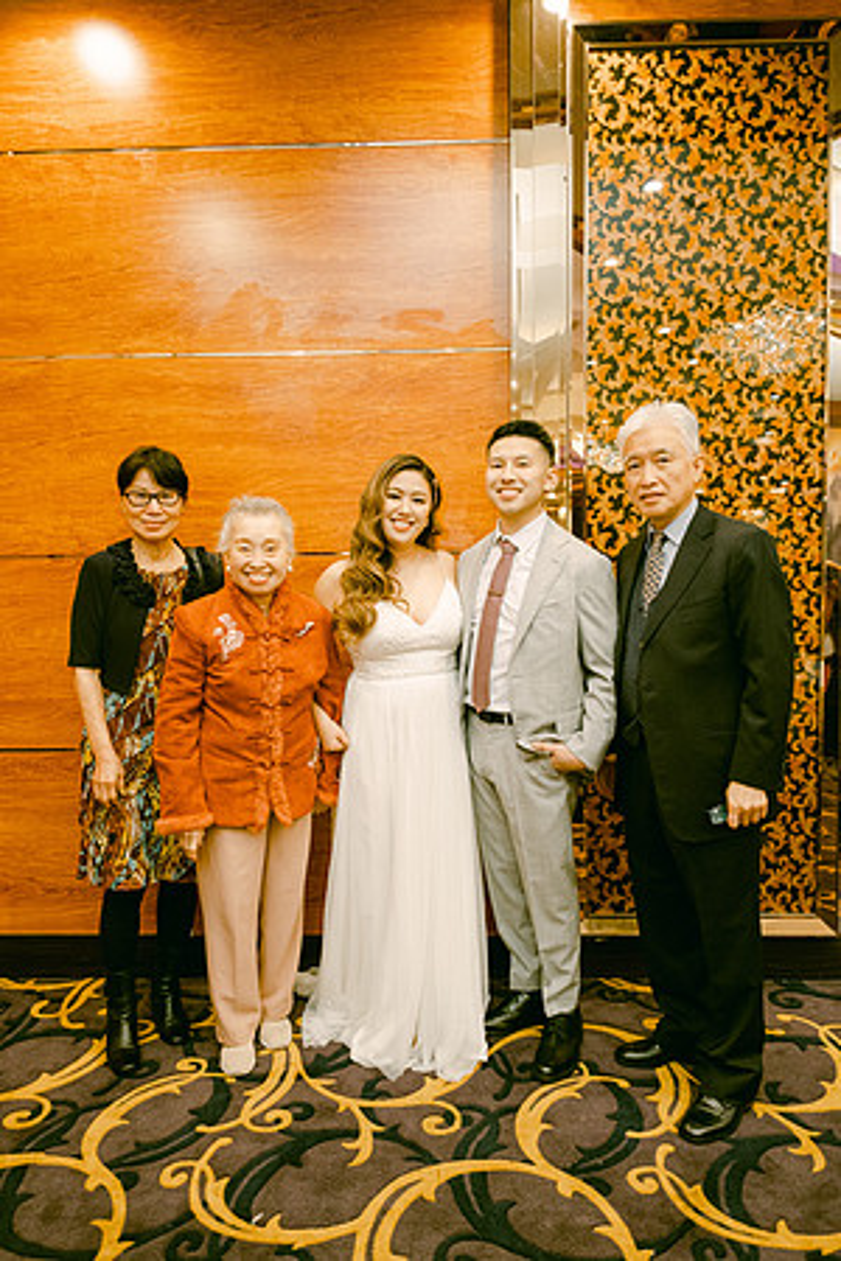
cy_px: 630
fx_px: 841
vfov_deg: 73.7
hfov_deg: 53.1
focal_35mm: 24
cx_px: 420
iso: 800
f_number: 2.8
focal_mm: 16
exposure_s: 1/125
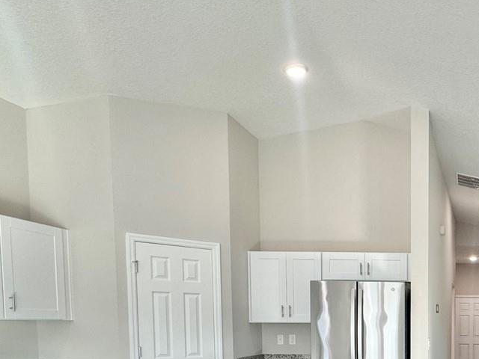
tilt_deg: -3.9
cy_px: 356
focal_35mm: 35
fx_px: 484
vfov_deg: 36.7
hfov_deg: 44.7
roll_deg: -0.2
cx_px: 478
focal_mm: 2.22
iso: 160
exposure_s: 1/120
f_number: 2.2
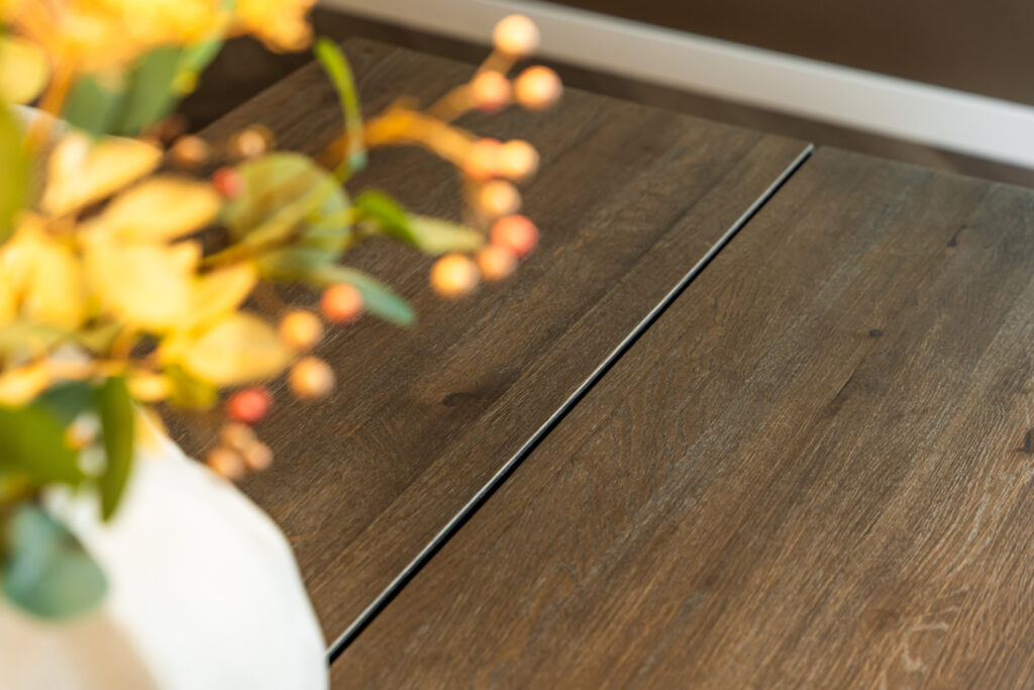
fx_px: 2011
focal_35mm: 70
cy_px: 345
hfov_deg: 28.8
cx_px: 517
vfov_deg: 19.5
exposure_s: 1/40
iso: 800
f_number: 4
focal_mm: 70
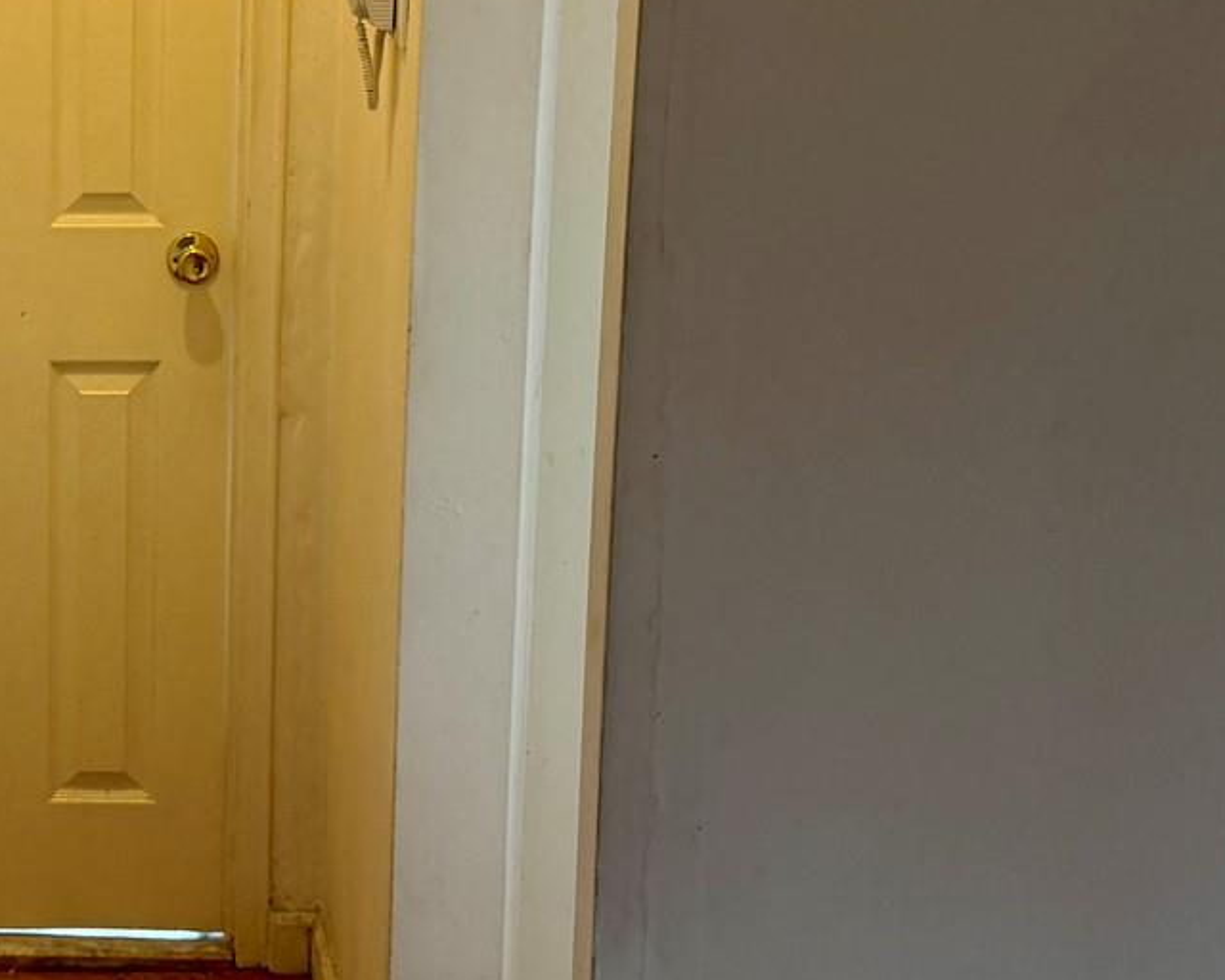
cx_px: -101
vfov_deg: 20.4
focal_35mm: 75
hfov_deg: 23.9
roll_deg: +0.4
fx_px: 2719
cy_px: 345
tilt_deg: -13.3
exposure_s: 1/60
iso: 125
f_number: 1.78
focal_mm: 6.76
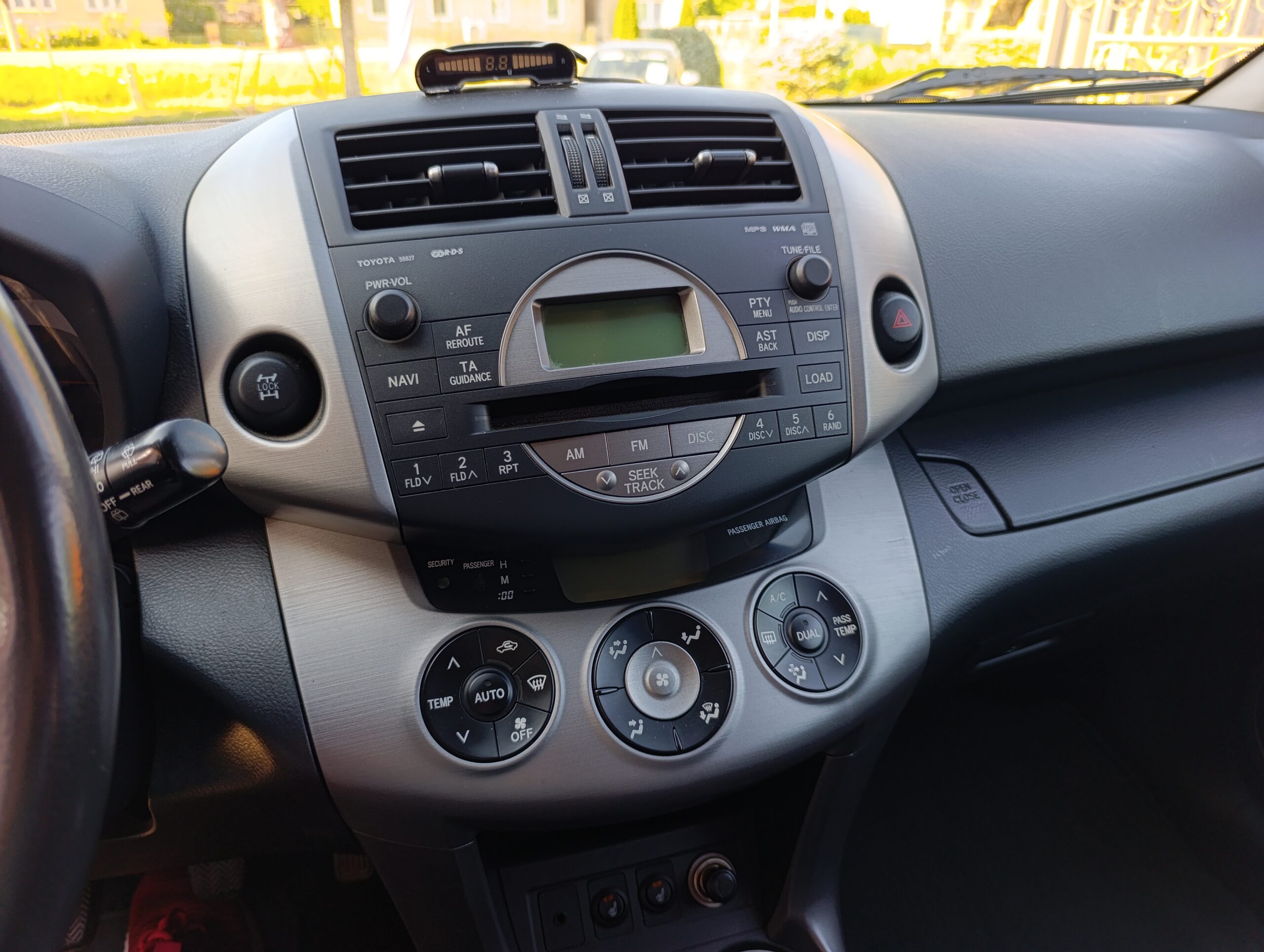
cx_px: 632
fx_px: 841
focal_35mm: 23
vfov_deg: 59.0
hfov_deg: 73.8
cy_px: 476
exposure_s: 1/100
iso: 250
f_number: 1.6
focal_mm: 6.14
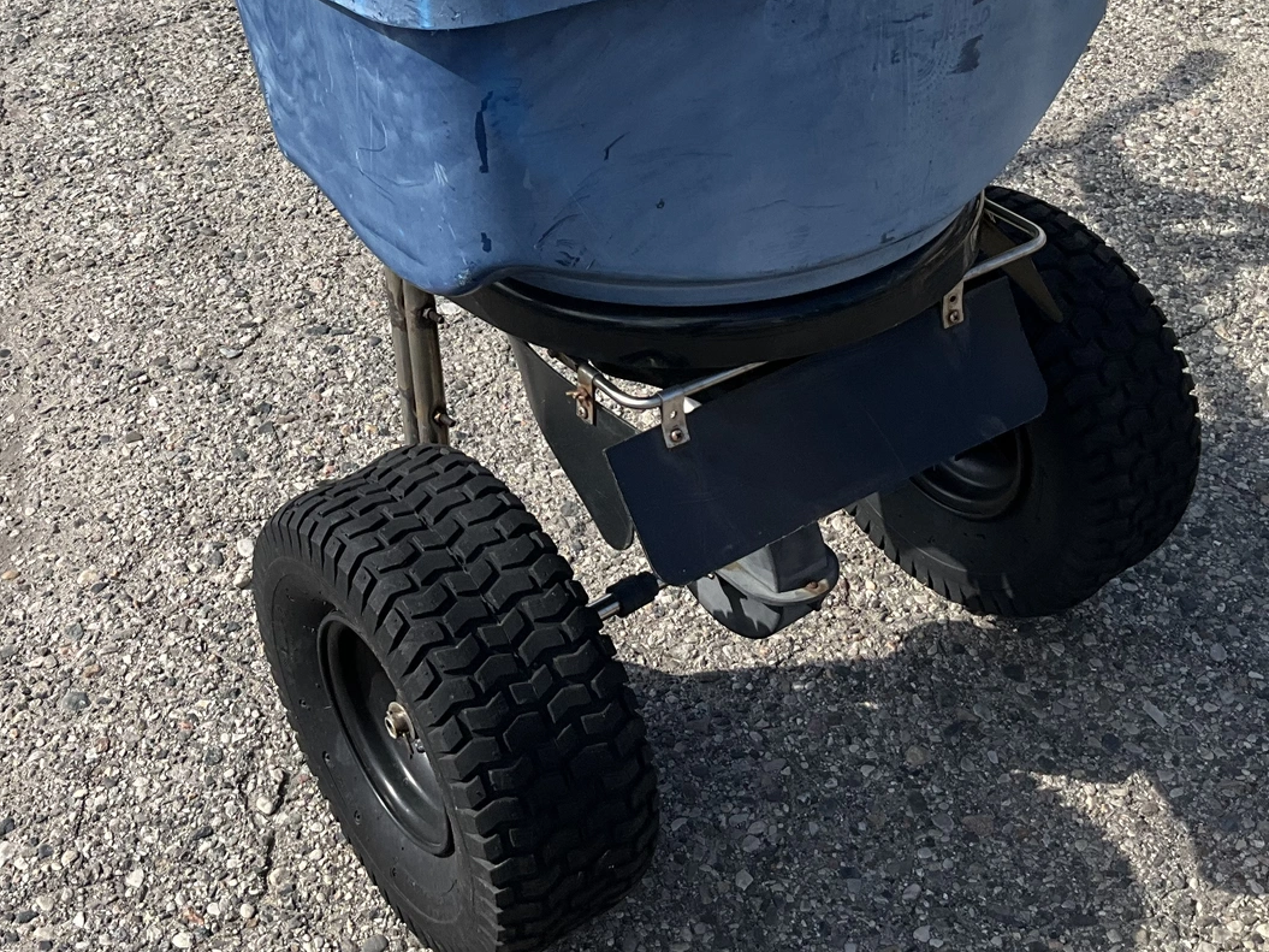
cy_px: 65
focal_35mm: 55
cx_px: 423
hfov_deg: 34.6
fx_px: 2016
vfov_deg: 25.6
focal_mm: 3
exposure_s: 1/1311
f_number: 1.8
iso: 25
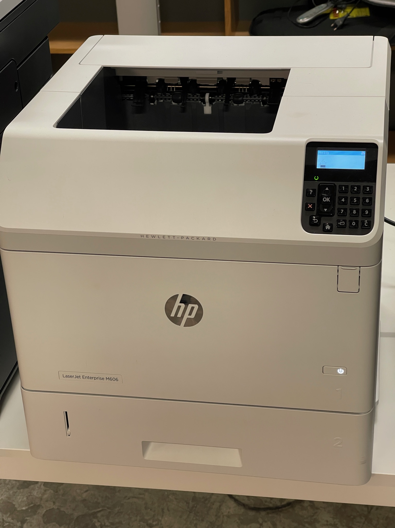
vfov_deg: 30.3
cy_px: 264
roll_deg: +3.1
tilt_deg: -27.9
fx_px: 974
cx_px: 198
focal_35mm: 64
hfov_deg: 22.9
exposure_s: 1/50
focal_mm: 7.5
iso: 160
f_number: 2.2
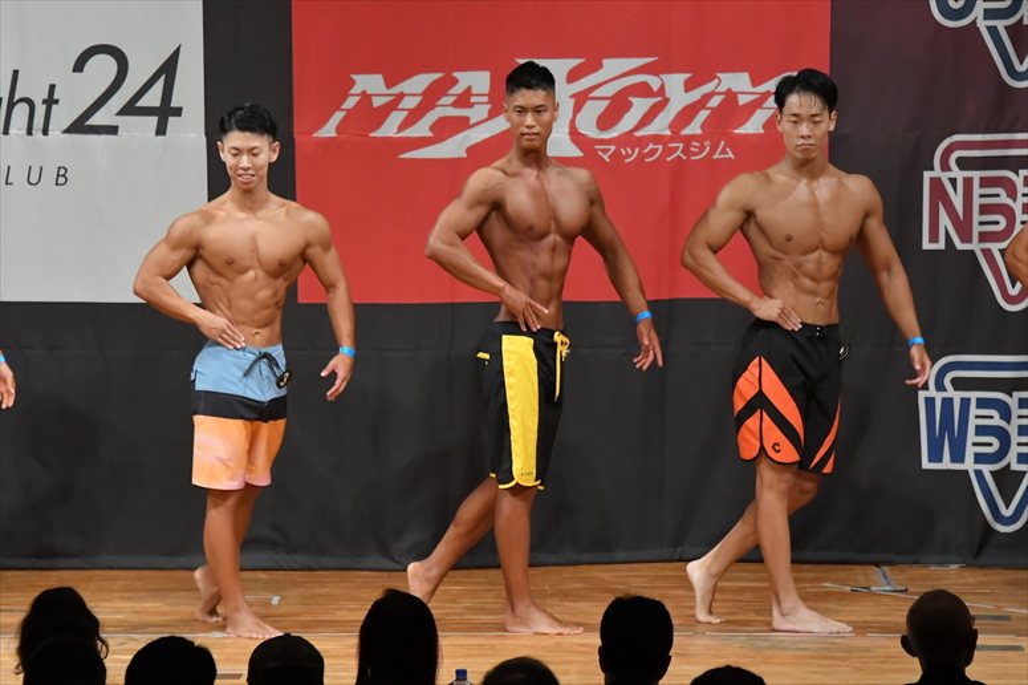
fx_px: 7278
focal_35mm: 255
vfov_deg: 5.4
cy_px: 342
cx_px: 514
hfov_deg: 8.1
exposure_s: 1/400
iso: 7200
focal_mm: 170
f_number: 5.6
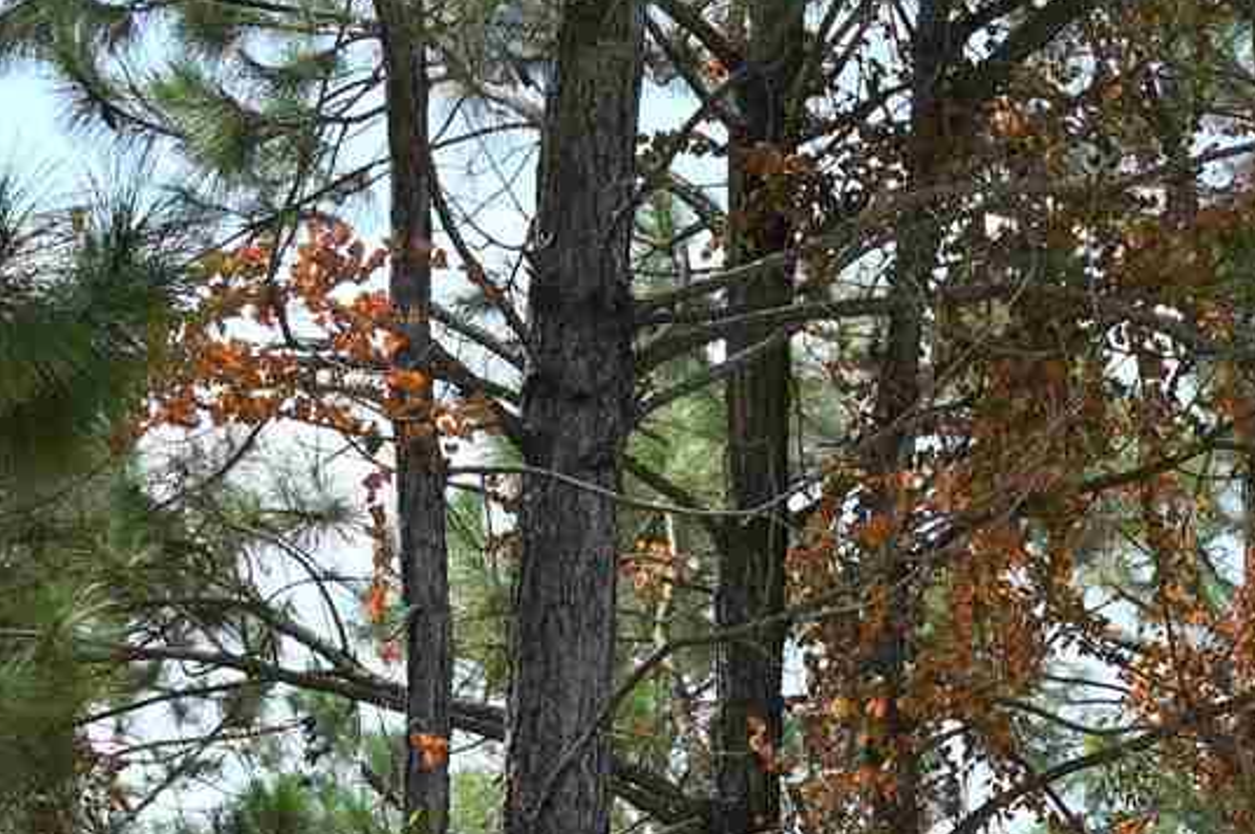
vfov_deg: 9.8
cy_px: 1544
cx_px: 1047
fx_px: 4593
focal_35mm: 132
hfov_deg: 15.4
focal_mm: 34.5
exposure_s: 1/320
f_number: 6.3
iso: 100
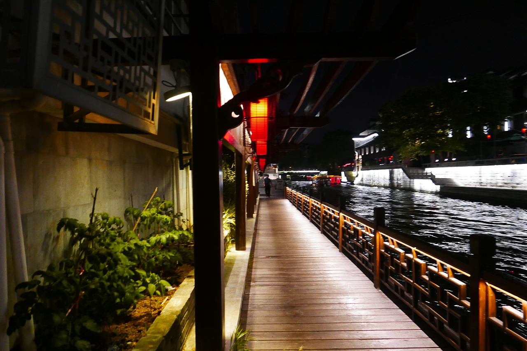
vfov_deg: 53.1
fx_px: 351
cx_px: 264
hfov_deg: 73.8
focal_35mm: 24
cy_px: 176
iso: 1000
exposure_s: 1/60
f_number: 1.7
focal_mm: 10.9
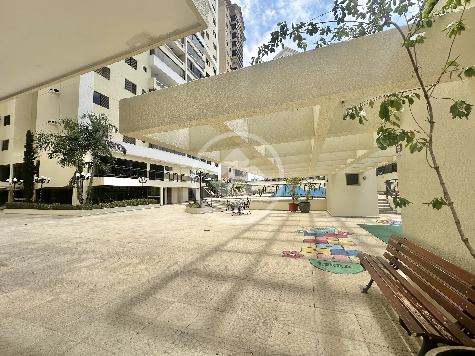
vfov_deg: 85.7
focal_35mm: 14
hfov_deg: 102.1
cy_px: 178
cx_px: 238
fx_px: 192
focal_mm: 2.22
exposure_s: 1/2092
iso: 50
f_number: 2.2
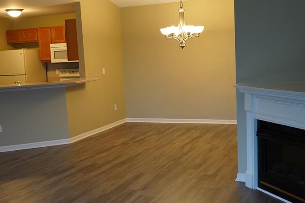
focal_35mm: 48
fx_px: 407
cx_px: 136
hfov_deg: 41.0
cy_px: 101
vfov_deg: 28.1
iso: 2000
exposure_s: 1/160
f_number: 4
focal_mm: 32
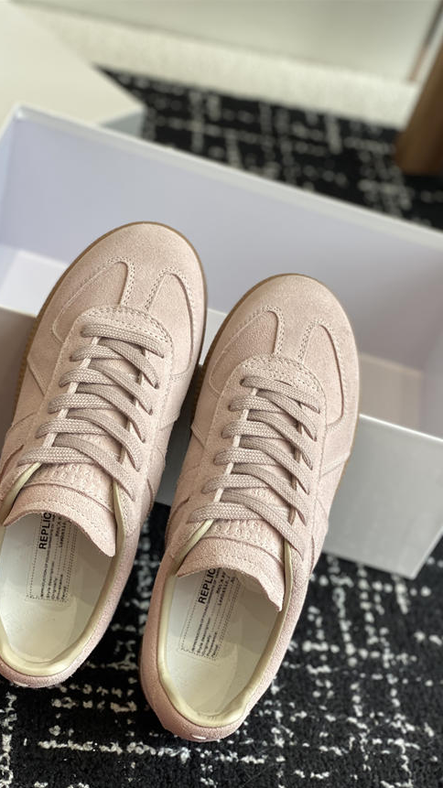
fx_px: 1191
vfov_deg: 36.6
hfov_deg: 21.1
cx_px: 199
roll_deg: -19.7
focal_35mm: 57
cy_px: 395
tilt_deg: -42.9
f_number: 2
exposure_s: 1/122
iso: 32
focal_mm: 6
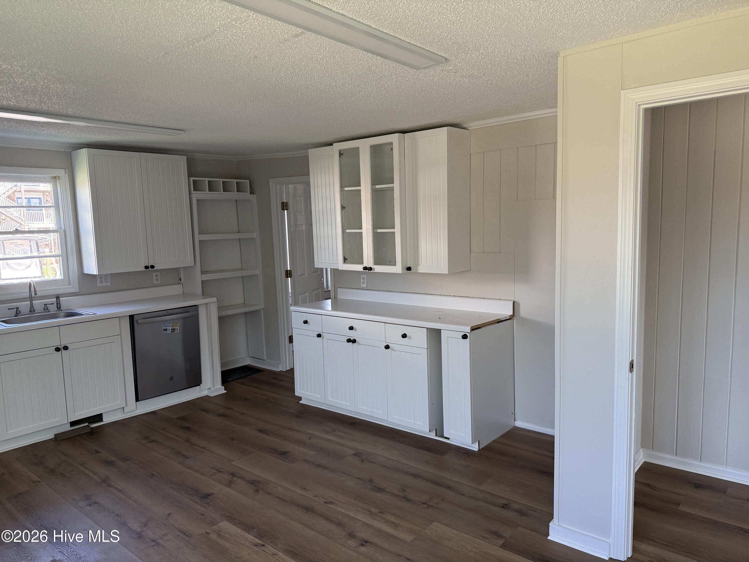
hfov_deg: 71.6
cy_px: 281
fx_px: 519
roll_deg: +2.0
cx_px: 374
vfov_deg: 56.8
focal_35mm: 24
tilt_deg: -5.7
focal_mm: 6.76
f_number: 1.78
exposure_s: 1/209
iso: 200
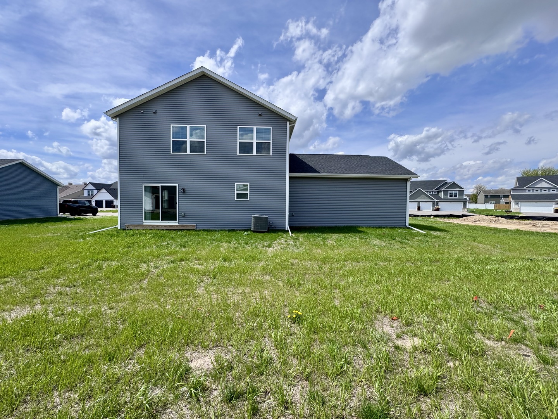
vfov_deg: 85.7
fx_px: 226
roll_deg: -0.3
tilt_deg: -2.7
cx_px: 279
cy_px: 210
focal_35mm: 14
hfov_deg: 102.1
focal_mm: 2.22
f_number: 2.2
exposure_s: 1/1420
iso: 50
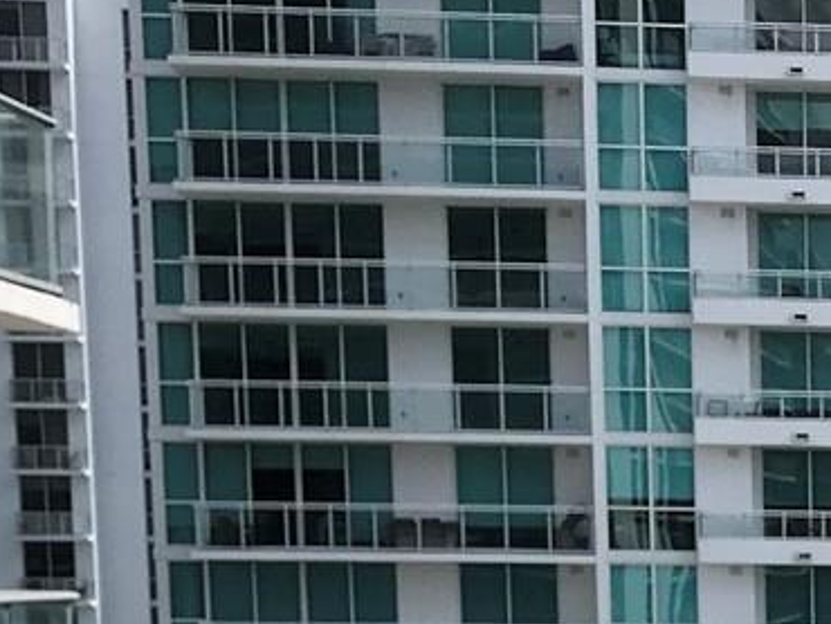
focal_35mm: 121
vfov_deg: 11.5
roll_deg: +0.8
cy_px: 1080
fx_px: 2907
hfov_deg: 15.3
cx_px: 1141
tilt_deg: -9.6
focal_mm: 3.99
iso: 20
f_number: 1.8
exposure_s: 1/3690
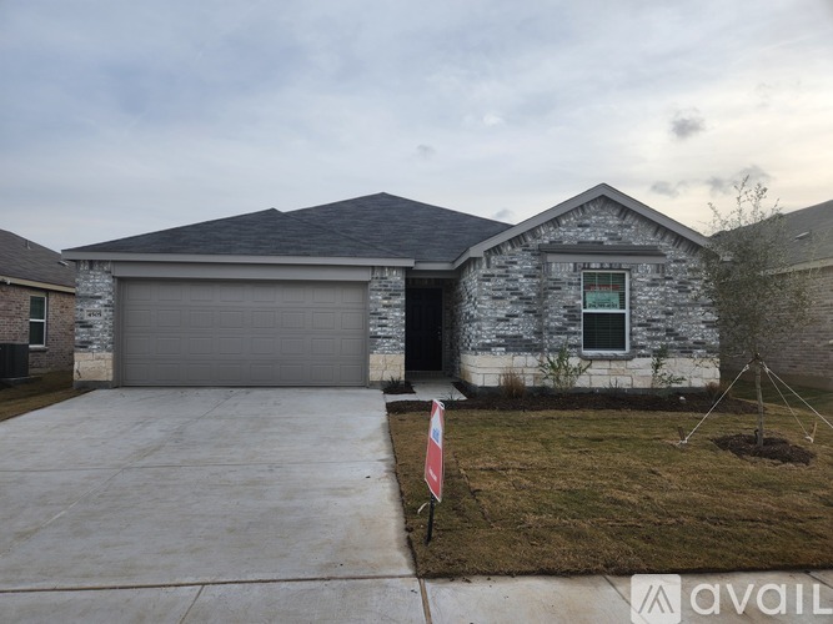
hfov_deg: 73.9
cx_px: 416
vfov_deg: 58.9
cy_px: 312
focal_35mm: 23
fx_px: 553
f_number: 1.8
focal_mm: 5.4
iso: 20
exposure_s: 1/907
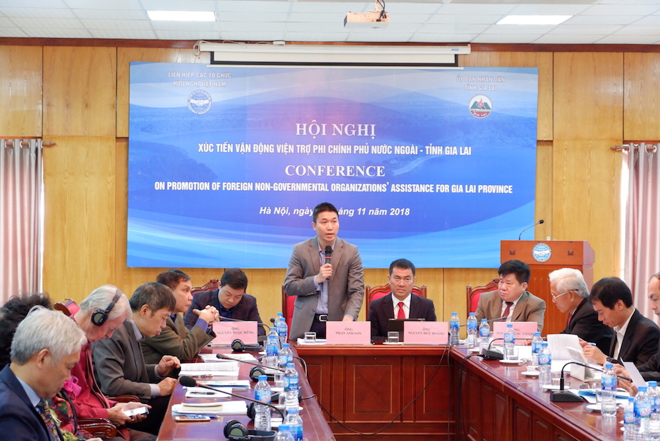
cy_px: 220
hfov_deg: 27.0
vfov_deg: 18.2
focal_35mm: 75
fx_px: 1376
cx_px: 330
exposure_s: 1/15
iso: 3200
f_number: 5.6
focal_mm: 50
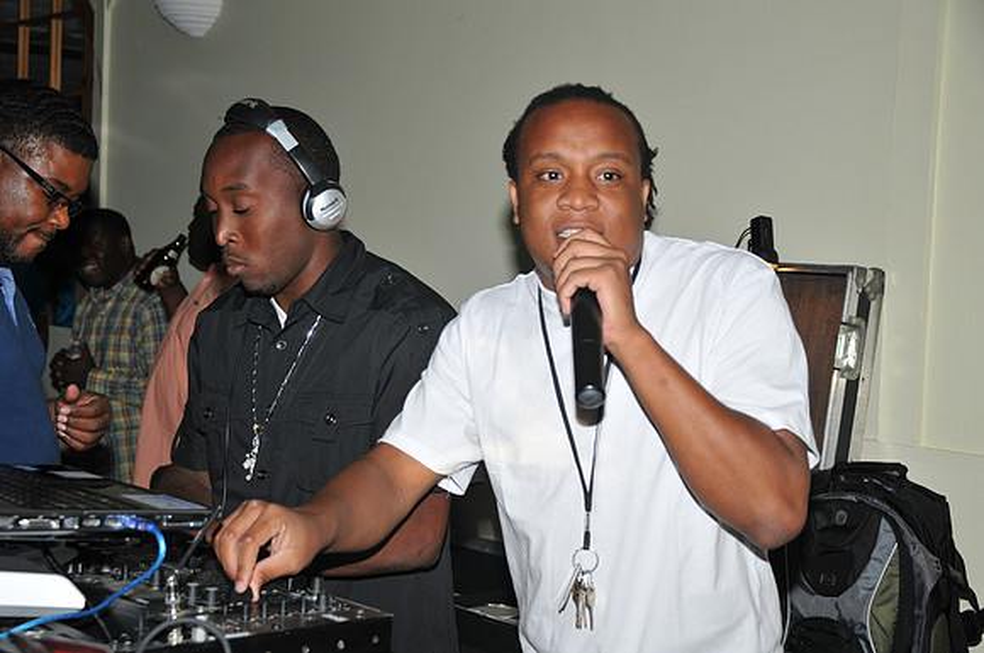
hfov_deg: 35.1
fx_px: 1556
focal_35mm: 57
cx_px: 492
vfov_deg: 23.7
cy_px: 326
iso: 320
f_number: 5
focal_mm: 38
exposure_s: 1/250
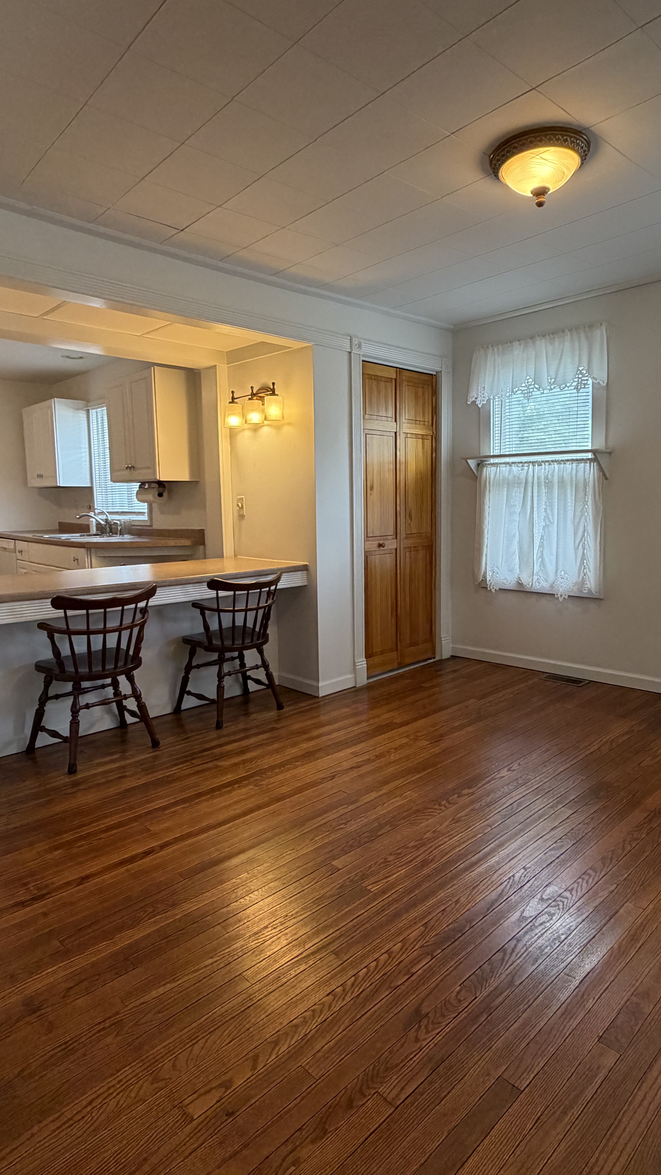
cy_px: 569
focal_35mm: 21
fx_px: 654
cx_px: 382
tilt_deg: -6.3
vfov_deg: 83.8
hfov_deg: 53.4
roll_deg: +0.8
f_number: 2.2
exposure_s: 1/120
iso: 250
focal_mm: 2.22
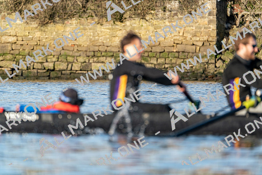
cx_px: 131
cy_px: 88
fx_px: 4367
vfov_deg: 2.3
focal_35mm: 600
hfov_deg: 3.4
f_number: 6.3
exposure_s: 1/2000
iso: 800
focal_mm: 600
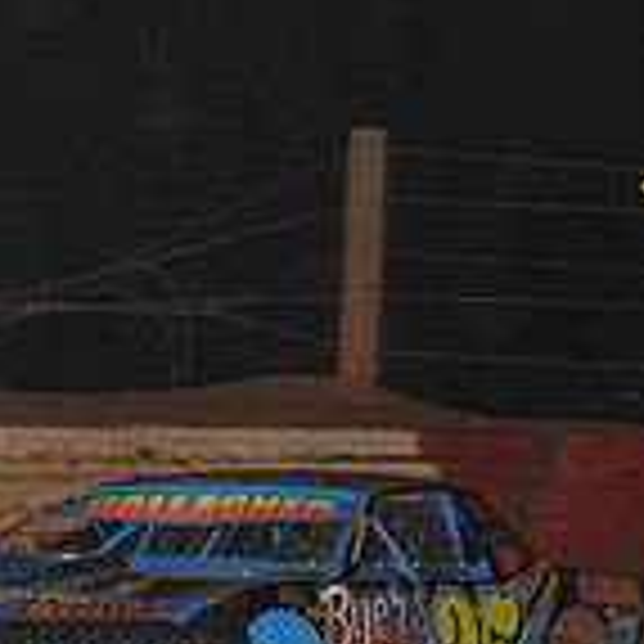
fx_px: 5788
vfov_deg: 6.4
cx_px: -504
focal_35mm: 275
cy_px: 608
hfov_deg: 6.2
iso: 640
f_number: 7.1
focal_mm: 80
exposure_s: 1/250
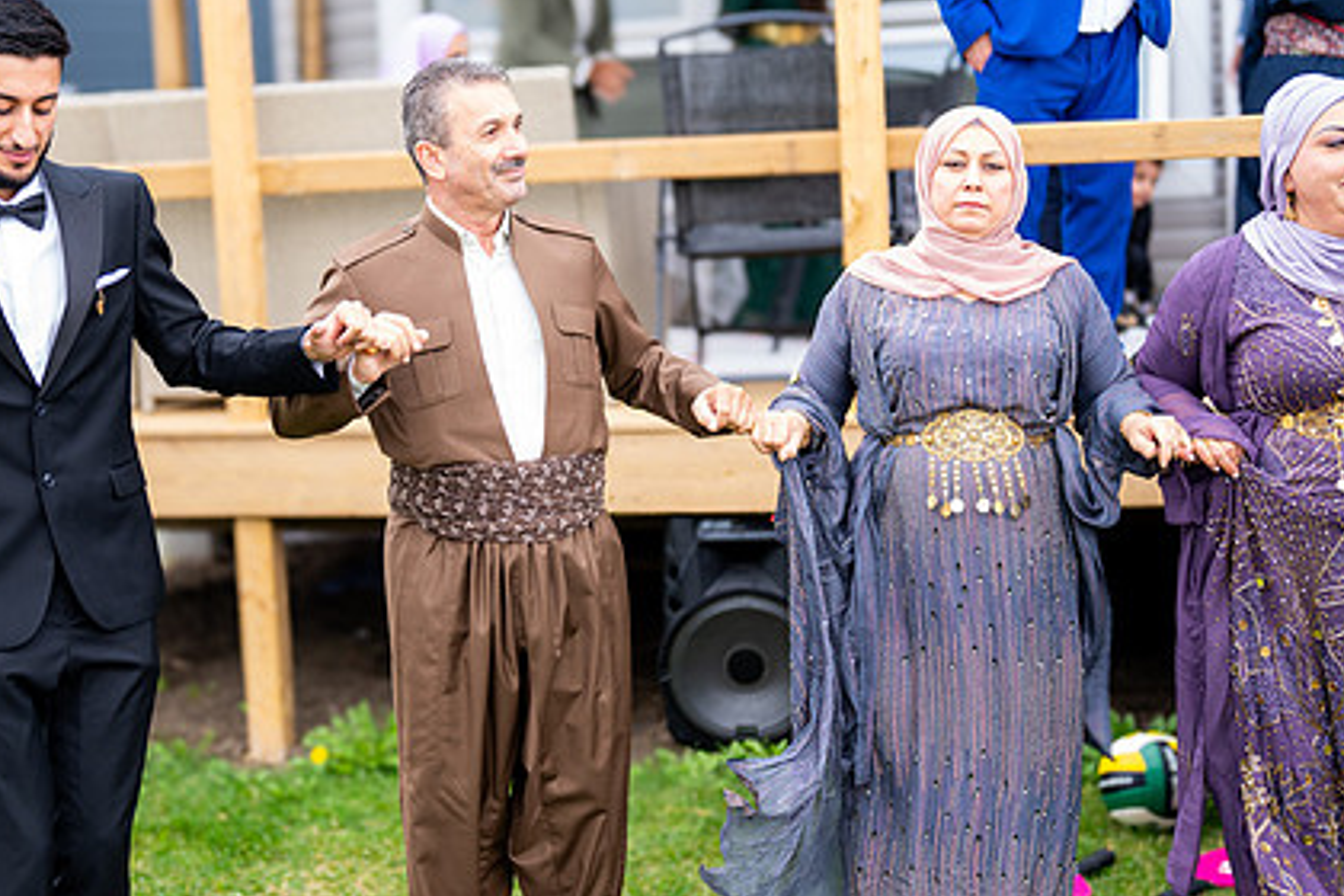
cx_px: 448
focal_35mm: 69
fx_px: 2576
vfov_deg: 19.7
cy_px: 395
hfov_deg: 29.0
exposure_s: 1/500
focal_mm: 50
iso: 80
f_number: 1.4
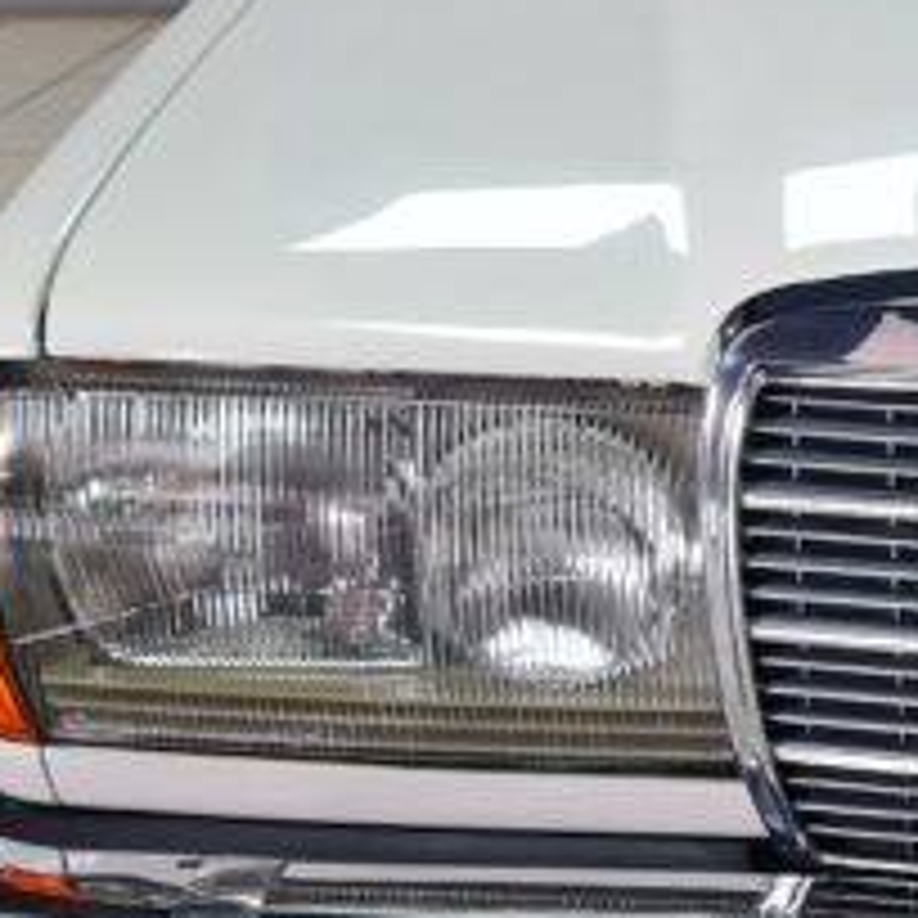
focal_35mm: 111
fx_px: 3330
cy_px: 374
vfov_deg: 15.7
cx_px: 1246
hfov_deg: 14.9
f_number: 1.8
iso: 125
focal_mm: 7
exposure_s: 1/100
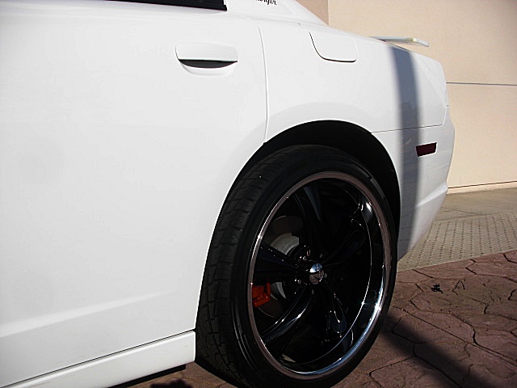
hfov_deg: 51.4
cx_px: 258
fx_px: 538
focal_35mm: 36
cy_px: 194
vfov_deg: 39.7
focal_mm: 6.3
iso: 50
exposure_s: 1/250
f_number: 7.9
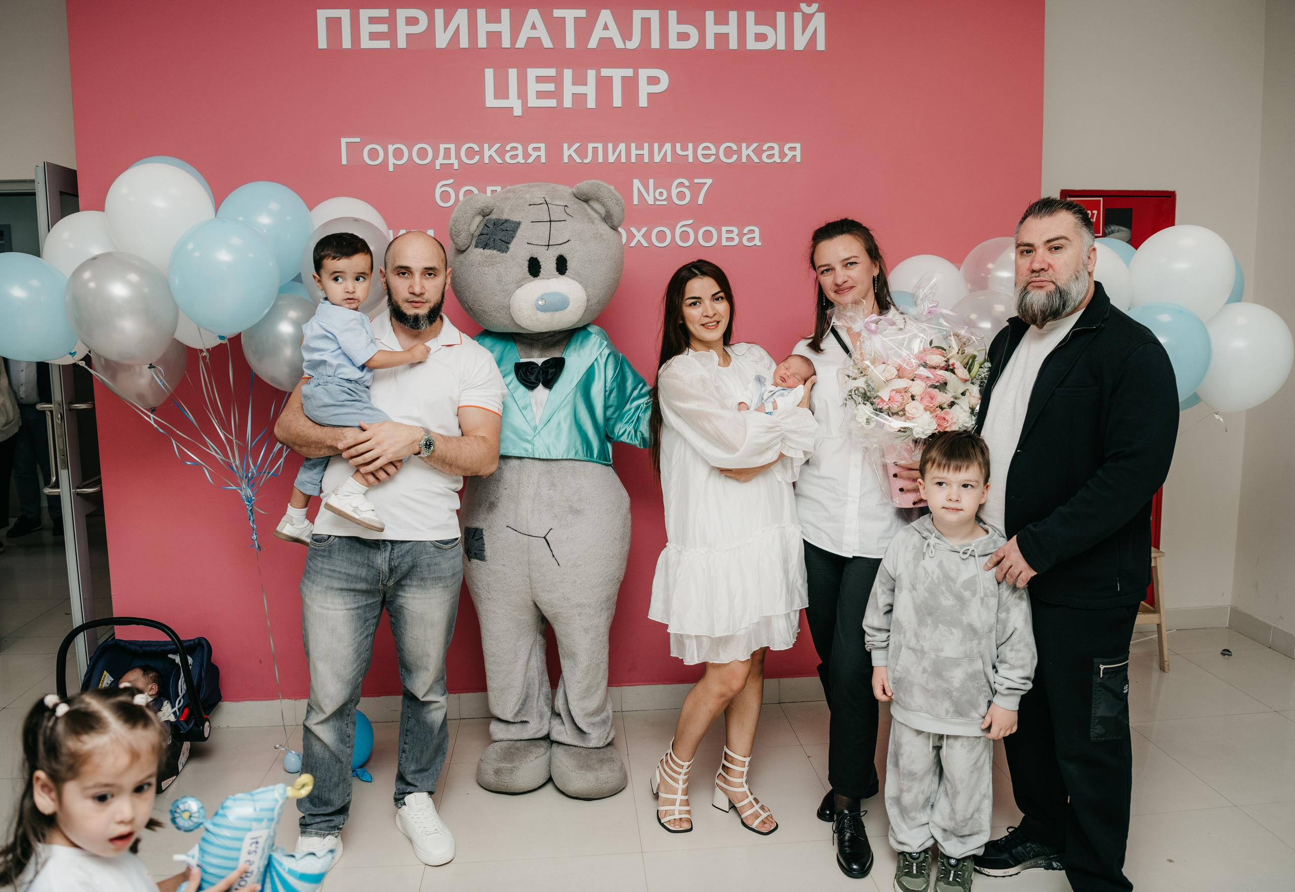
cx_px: 646
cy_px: 428
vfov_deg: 47.8
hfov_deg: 65.6
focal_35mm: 28
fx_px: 1005
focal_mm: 26
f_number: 4
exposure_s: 1/160
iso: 200
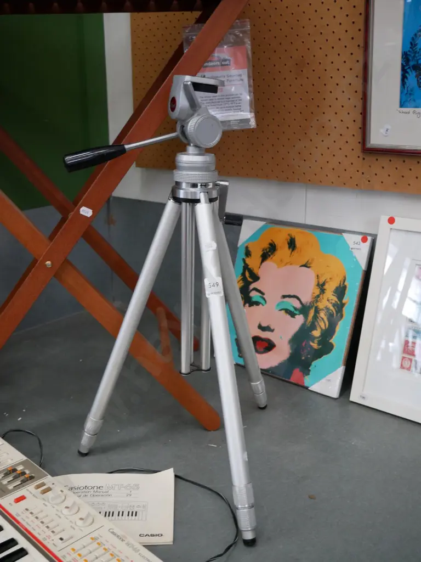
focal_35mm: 40
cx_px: 210
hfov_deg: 36.0
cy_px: 281
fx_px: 649
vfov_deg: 46.8
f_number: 4.1
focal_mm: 20
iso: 1600
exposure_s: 1/60
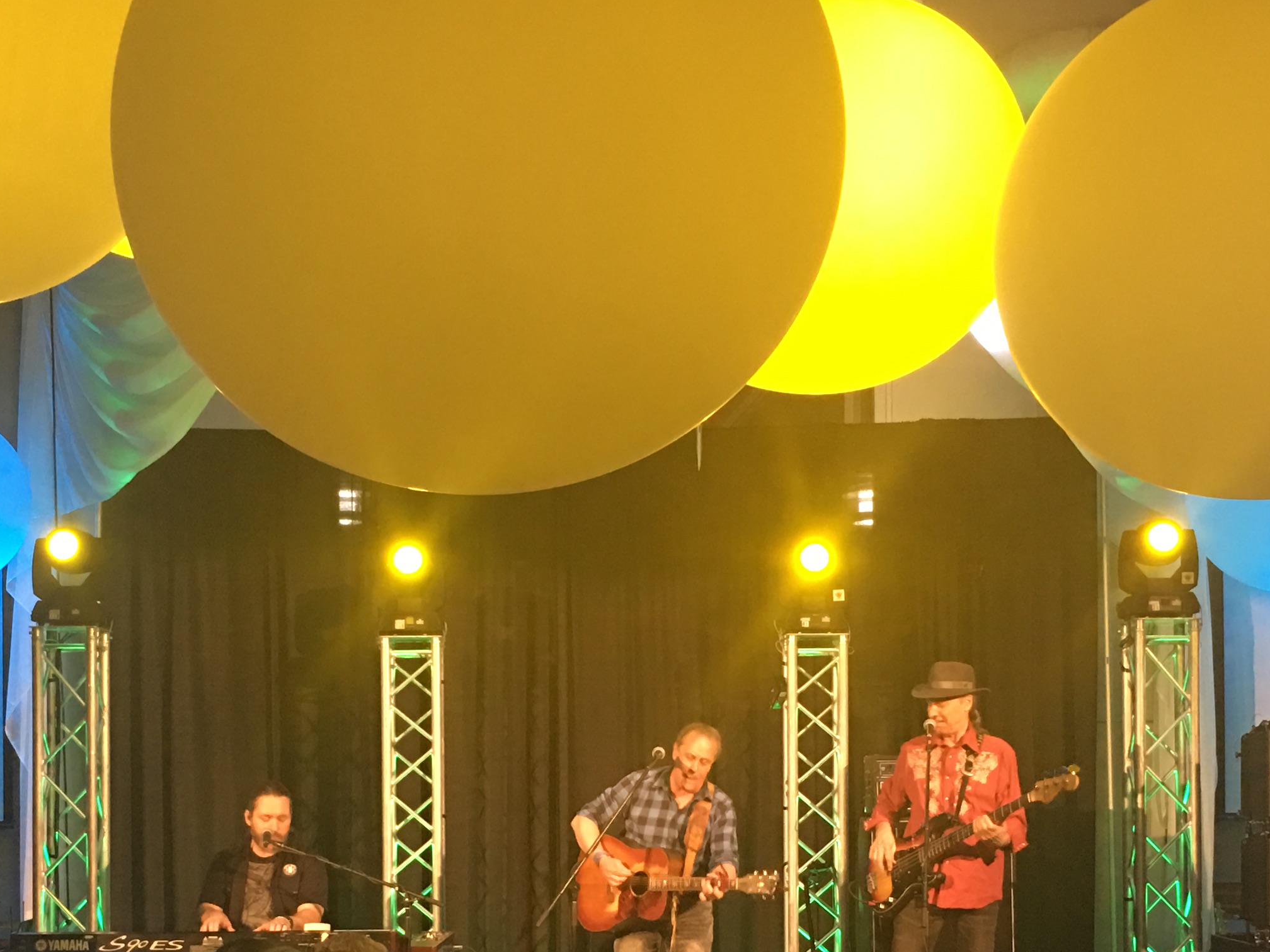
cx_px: 587
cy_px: 800
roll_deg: -0.6
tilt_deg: +0.6
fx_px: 2128
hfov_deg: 33.2
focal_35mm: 58
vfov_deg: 24.7
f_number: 2.2
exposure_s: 1/15
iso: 100
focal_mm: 4.15
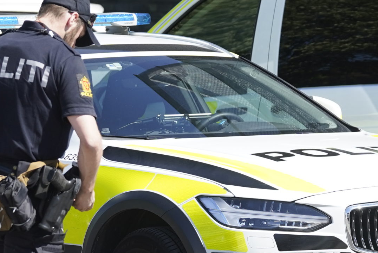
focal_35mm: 509
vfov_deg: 2.7
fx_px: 5346
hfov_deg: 4.0
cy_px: 175
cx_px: 138
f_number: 4.5
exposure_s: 1/1000
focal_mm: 143
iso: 250
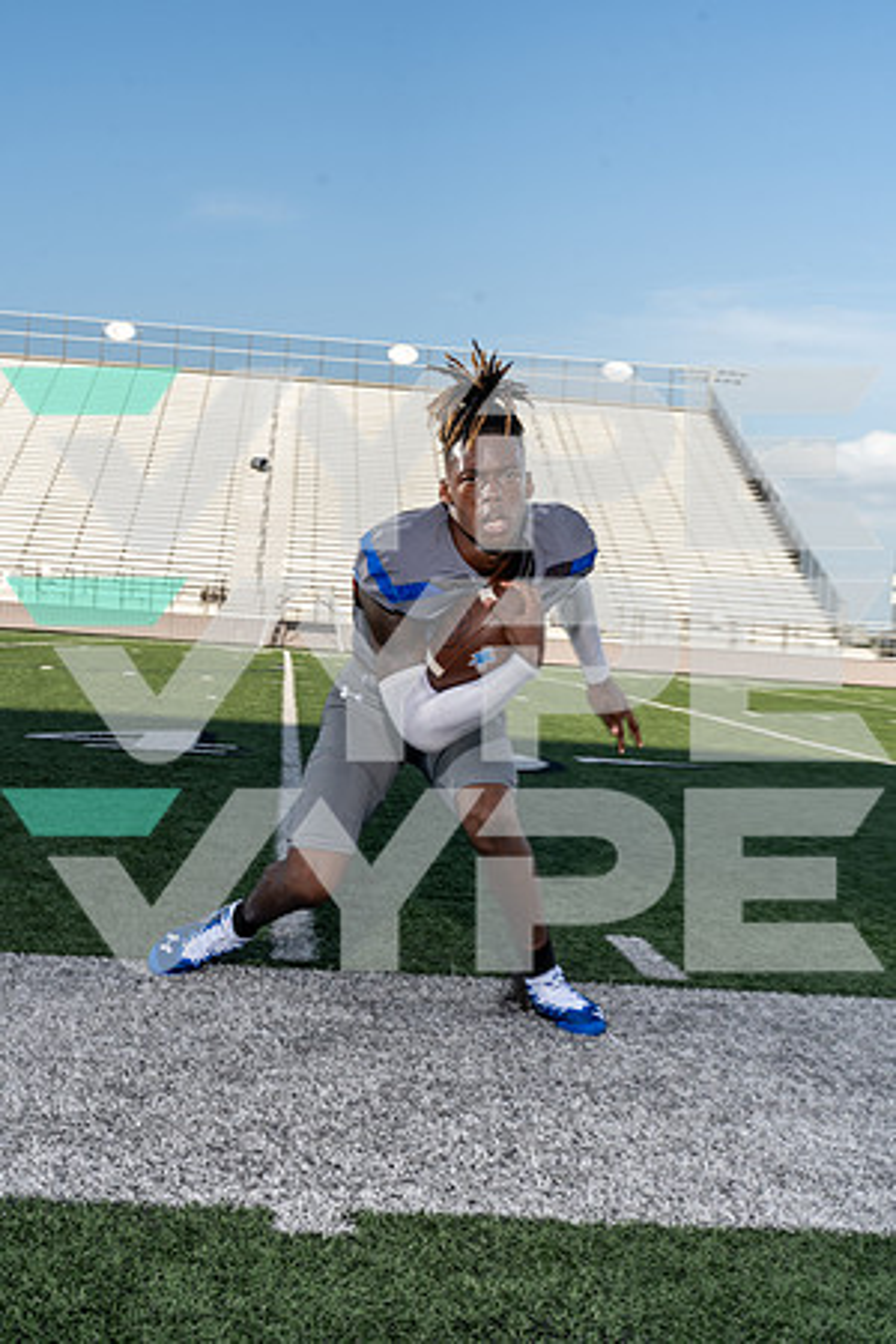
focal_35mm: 50
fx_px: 1867
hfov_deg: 27.0
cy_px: 672
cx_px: 448
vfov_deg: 39.6
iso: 160
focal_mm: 50
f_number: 10
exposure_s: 1/250
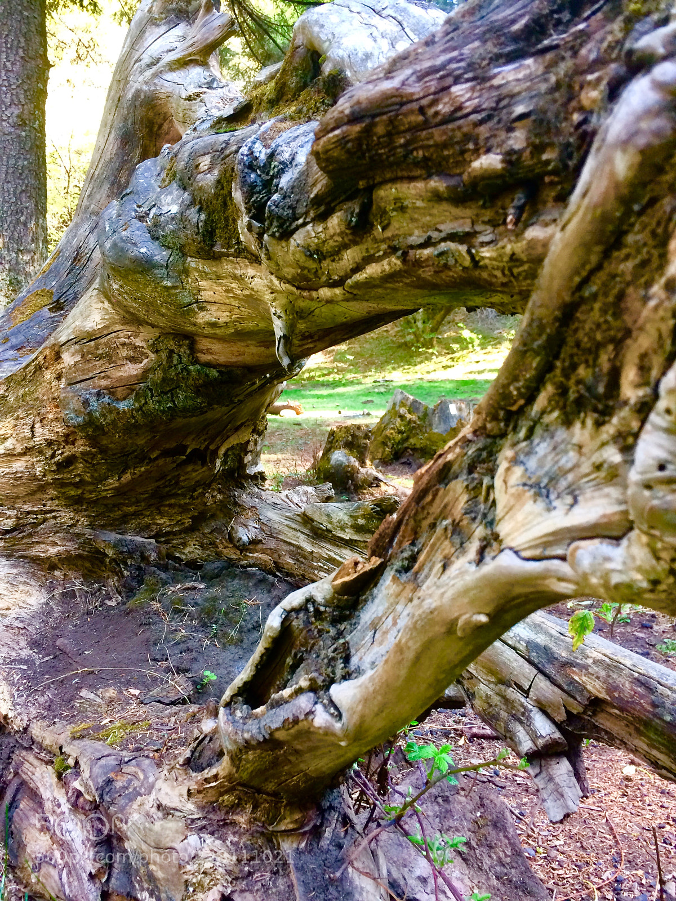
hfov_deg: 48.2
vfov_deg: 61.7
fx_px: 755
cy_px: 450
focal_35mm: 29
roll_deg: +0.3
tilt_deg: -4.7
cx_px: 338
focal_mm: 4.15
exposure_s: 1/30
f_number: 2.2
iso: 40
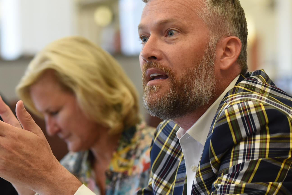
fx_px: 1679
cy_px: 135
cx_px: 162
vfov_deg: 6.6
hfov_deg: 9.9
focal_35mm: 207
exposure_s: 1/125
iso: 1600
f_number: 4
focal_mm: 112
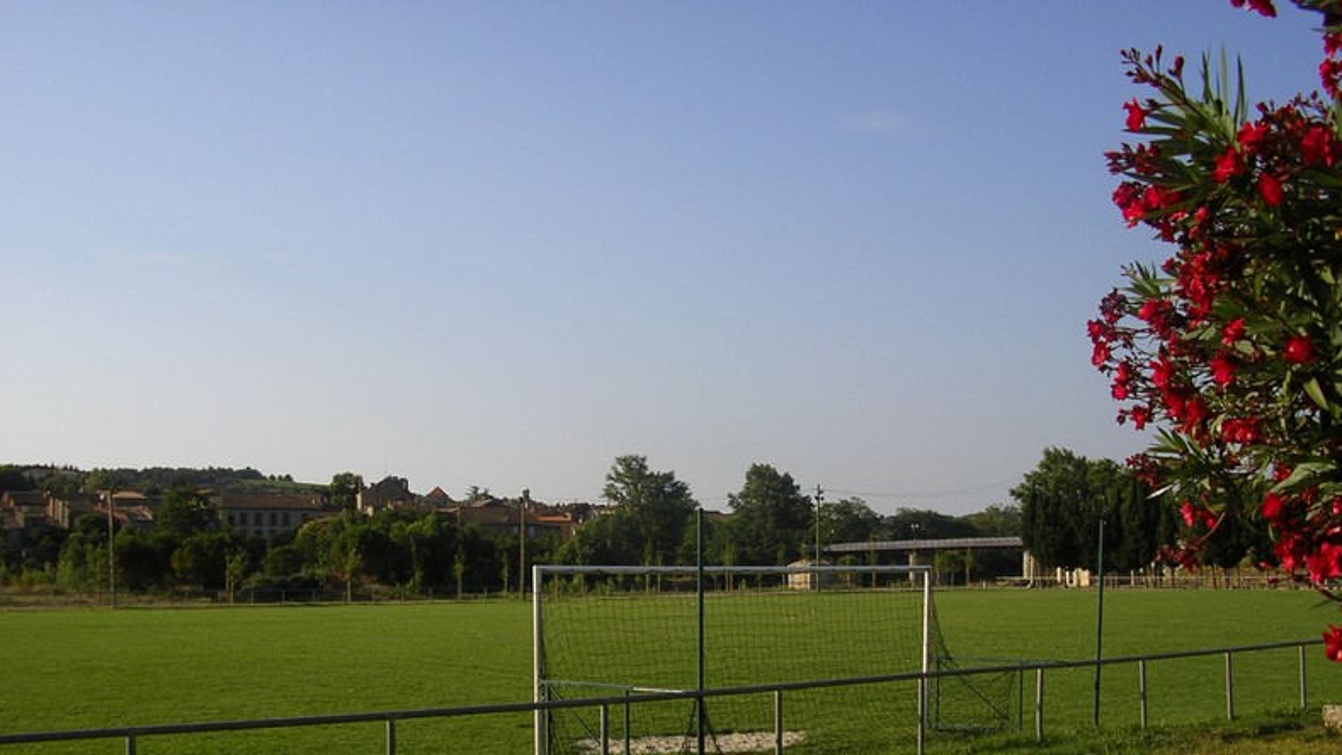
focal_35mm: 42
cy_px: 503
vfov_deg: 28.2
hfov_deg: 48.4
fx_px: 1495
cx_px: 668
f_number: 4.1
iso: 50
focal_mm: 5.8
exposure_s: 1/800
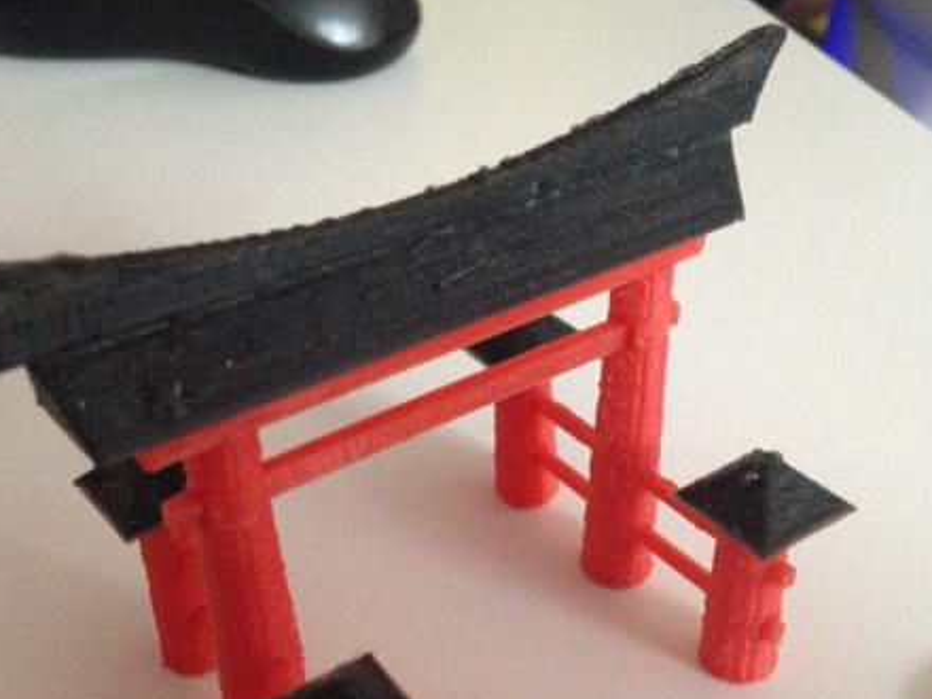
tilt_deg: -36.4
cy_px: 453
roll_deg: -2.3
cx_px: 474
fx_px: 1292
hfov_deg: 39.7
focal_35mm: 48
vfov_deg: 30.1
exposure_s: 1/15
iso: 500
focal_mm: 4.12
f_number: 2.4
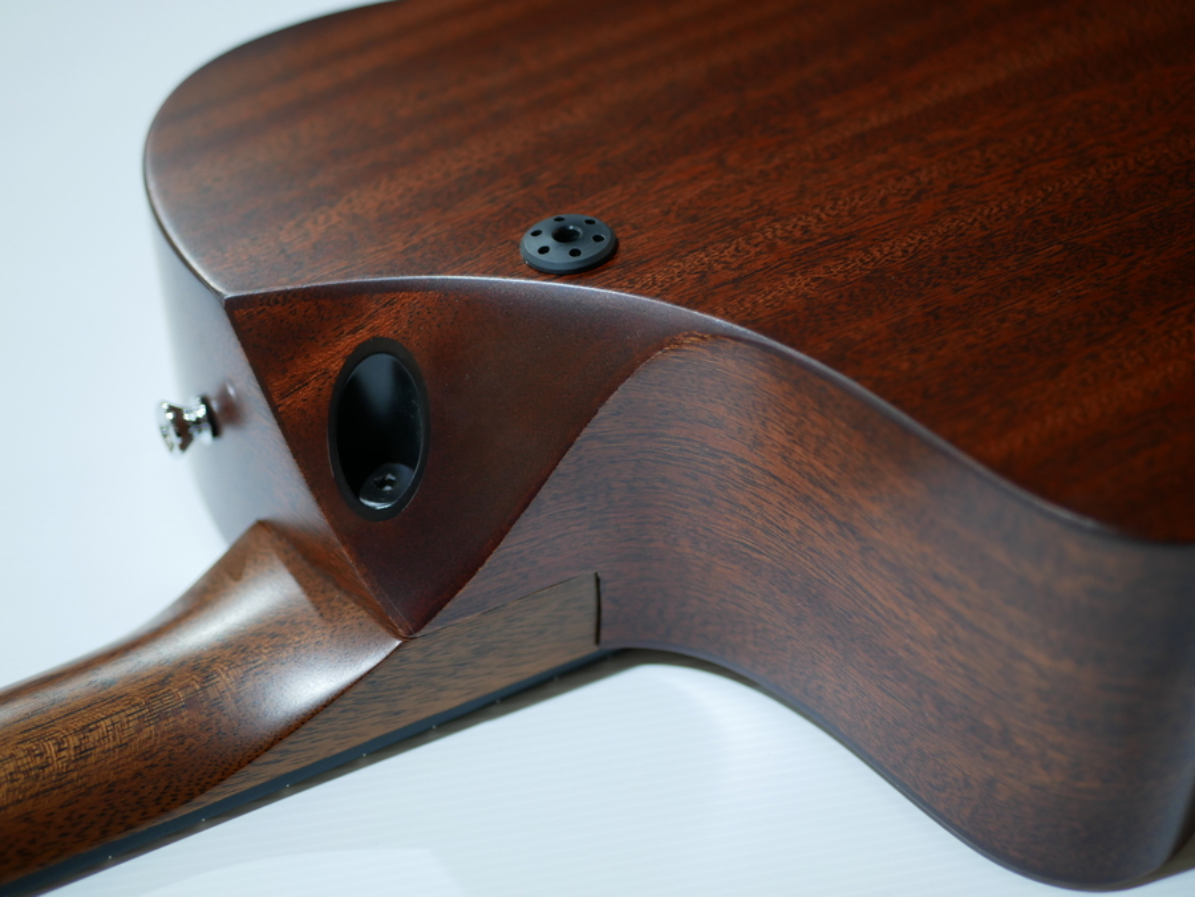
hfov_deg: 38.2
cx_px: 598
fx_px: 1727
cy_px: 448
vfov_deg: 29.1
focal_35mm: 50
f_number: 1.7
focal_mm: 25
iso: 320
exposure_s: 1/60
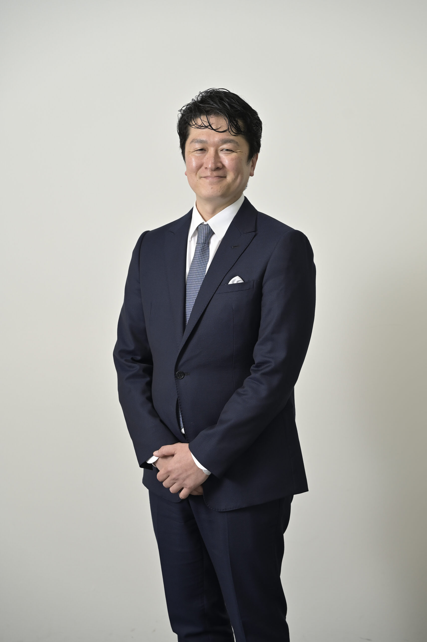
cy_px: 321
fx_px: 1301
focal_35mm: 73
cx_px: 214
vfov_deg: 27.7
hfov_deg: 18.6
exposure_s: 1/125
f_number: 4.5
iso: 250
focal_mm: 73
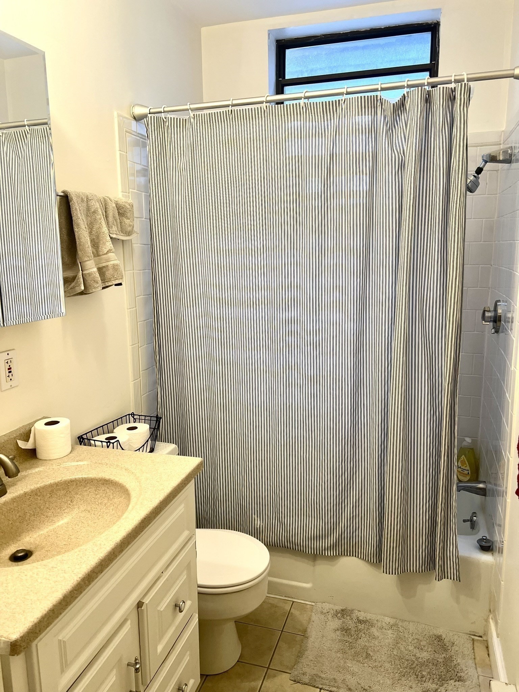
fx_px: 520
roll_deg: +1.2
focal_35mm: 26
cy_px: 346
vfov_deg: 67.3
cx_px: 260
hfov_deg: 53.1
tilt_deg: -10.2
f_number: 1.5
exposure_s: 1/120
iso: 125
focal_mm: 5.7
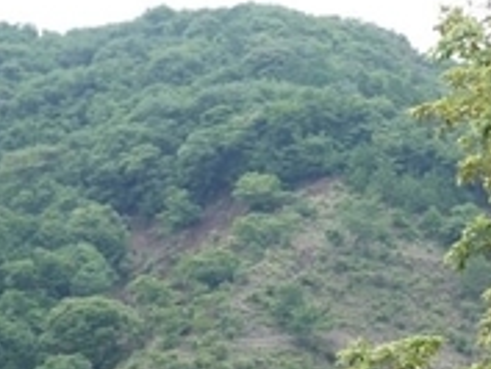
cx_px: 594
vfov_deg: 7.8
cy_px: 795
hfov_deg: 10.7
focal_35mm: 181
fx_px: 2569
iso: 200
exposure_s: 1/500
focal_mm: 20
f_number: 3.5
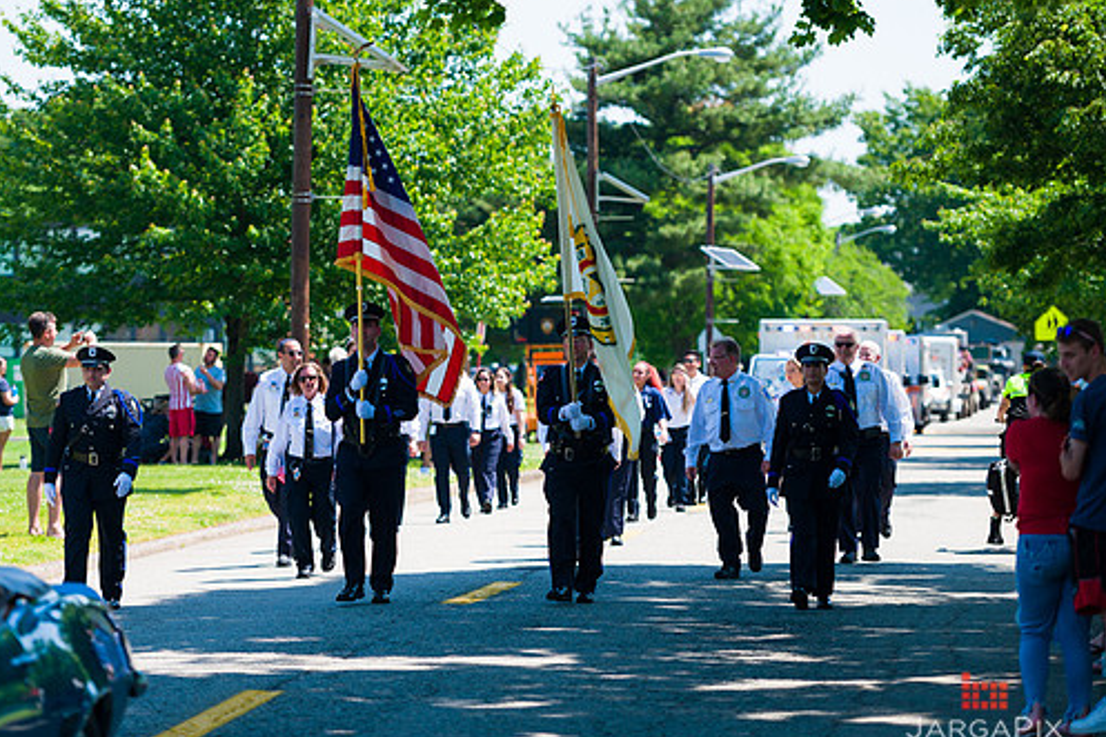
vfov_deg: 9.8
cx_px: 474
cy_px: 358
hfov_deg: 14.7
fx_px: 4299
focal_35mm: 140
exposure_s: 1/2500
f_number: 3.2
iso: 200
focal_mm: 120
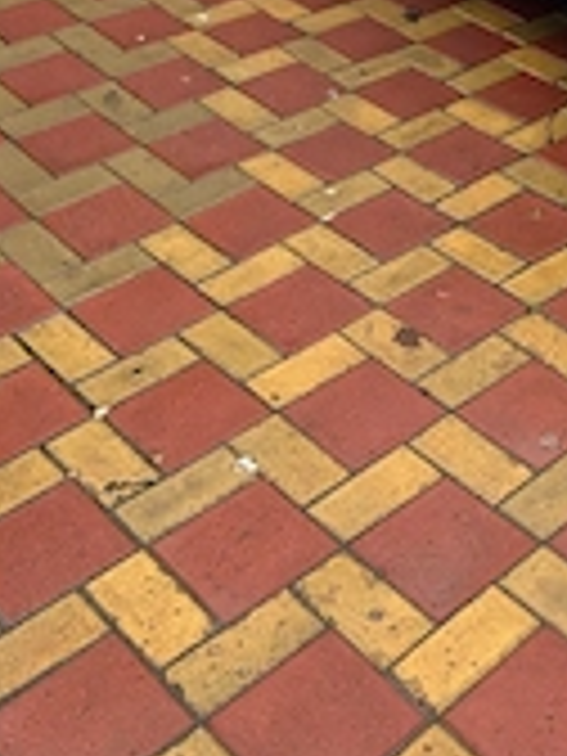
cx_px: 572
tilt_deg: -15.7
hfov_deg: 22.7
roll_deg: -2.1
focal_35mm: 62
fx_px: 1354
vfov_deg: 28.0
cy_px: -108
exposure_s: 1/1000
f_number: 1.5
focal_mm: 5.7
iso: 50
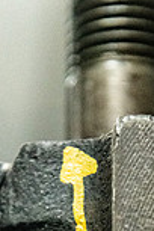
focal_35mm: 206
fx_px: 1322
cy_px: 325
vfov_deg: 9.7
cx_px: 69
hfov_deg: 6.7
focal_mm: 70
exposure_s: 1/160
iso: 8000
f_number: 5
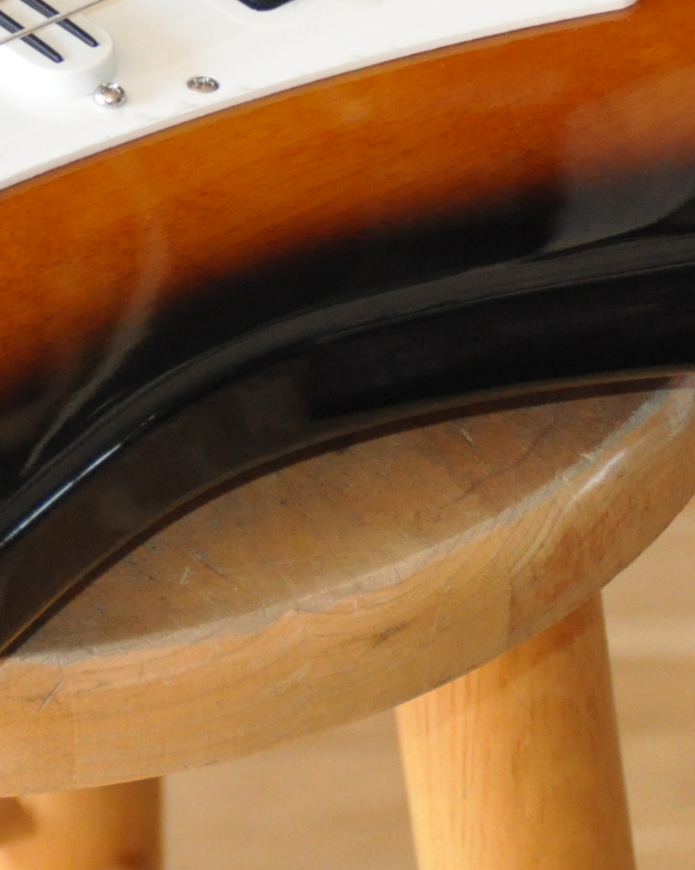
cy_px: 198
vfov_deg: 7.1
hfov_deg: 5.7
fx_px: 6996
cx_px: 146
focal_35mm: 272
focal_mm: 60
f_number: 5.6
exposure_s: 1/200
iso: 2000
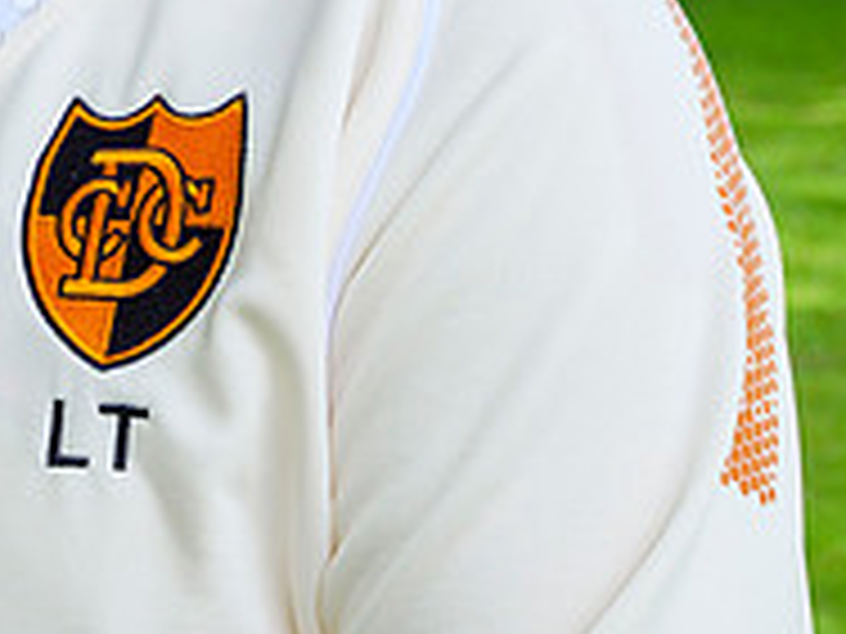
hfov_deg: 7.2
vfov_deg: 5.4
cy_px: -286
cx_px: -288
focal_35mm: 271
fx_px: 6623
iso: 200
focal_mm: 44
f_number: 6.3
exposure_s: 1/160
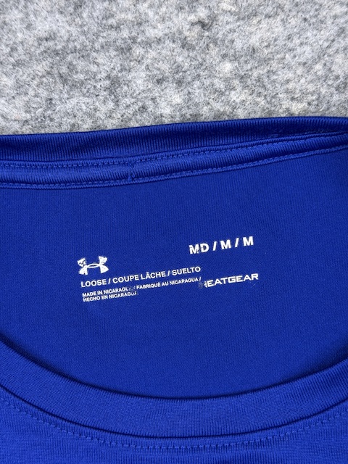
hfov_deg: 30.3
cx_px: 174
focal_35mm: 48
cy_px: 232
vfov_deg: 39.7
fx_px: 643
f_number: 1.78
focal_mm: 6.76
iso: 50
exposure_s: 1/50
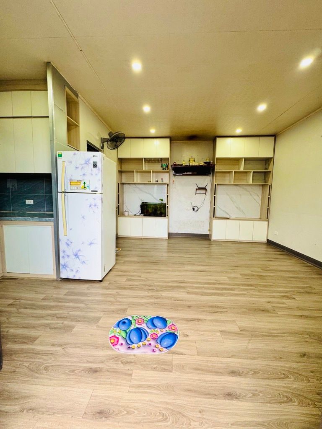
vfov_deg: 102.1
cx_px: 161
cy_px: 214
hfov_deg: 85.7
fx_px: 174
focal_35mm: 14
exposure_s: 1/99
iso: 160
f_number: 2.2
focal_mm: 2.22
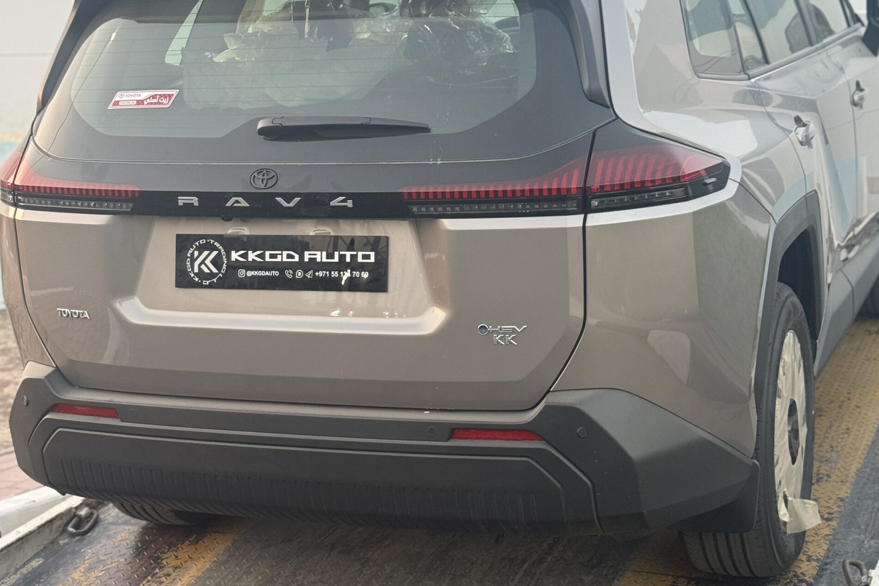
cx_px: 440
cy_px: 333
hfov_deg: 30.1
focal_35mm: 67
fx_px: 1636
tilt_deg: -5.3
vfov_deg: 20.3
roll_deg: +0.1
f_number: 1.78
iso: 100
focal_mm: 6.76
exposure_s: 1/106
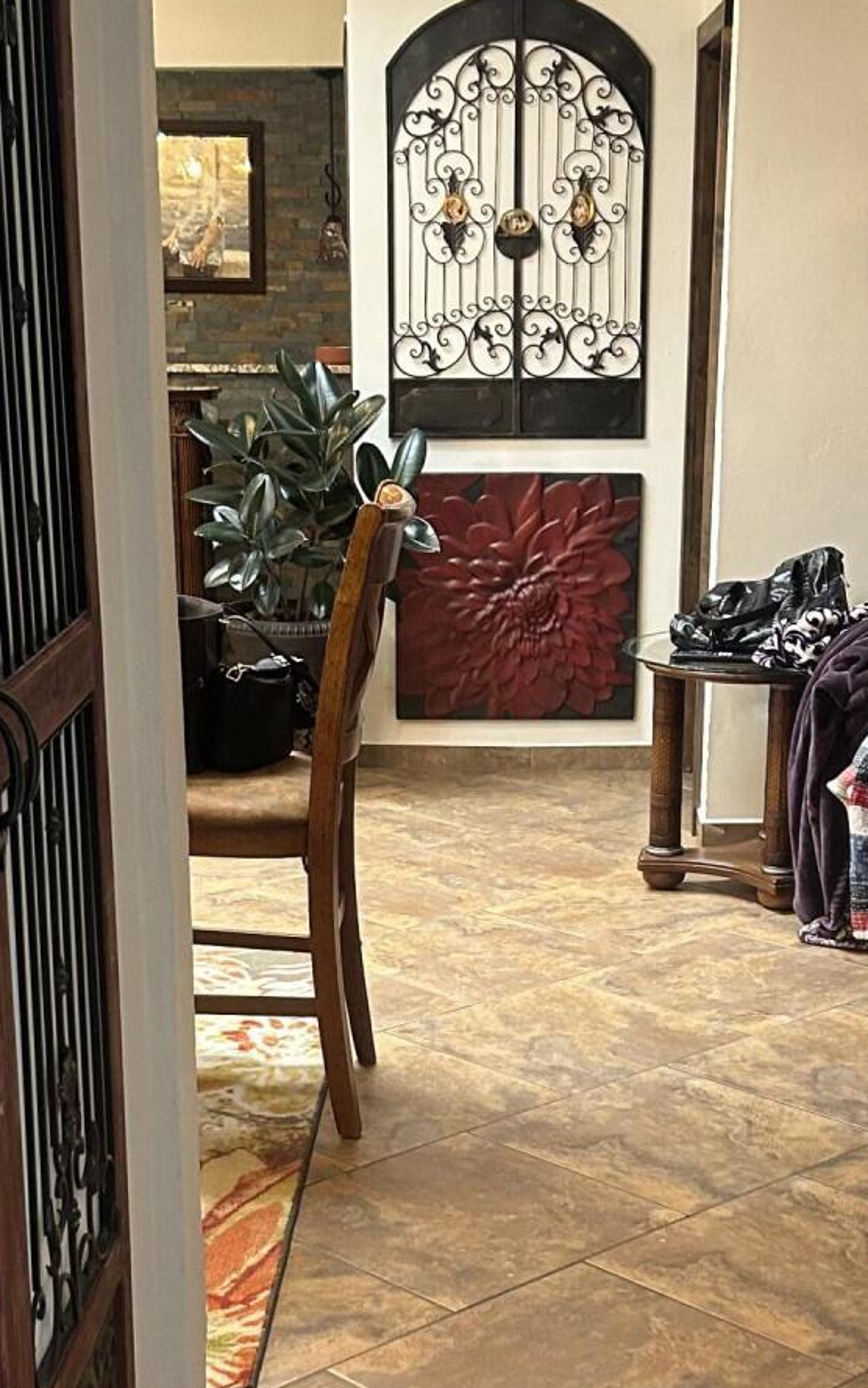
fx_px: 2346
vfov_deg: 32.4
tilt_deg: -19.2
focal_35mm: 62
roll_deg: -0.4
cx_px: 428
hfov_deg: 21.0
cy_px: 1024
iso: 200
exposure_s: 1/60
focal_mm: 5.7
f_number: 1.5
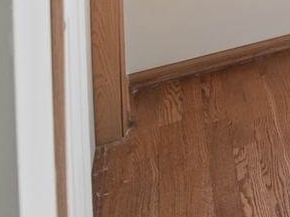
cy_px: -266
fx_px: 628
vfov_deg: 14.6
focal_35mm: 75
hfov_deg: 14.1
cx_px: 738
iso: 400
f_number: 8
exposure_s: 1/200
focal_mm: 14
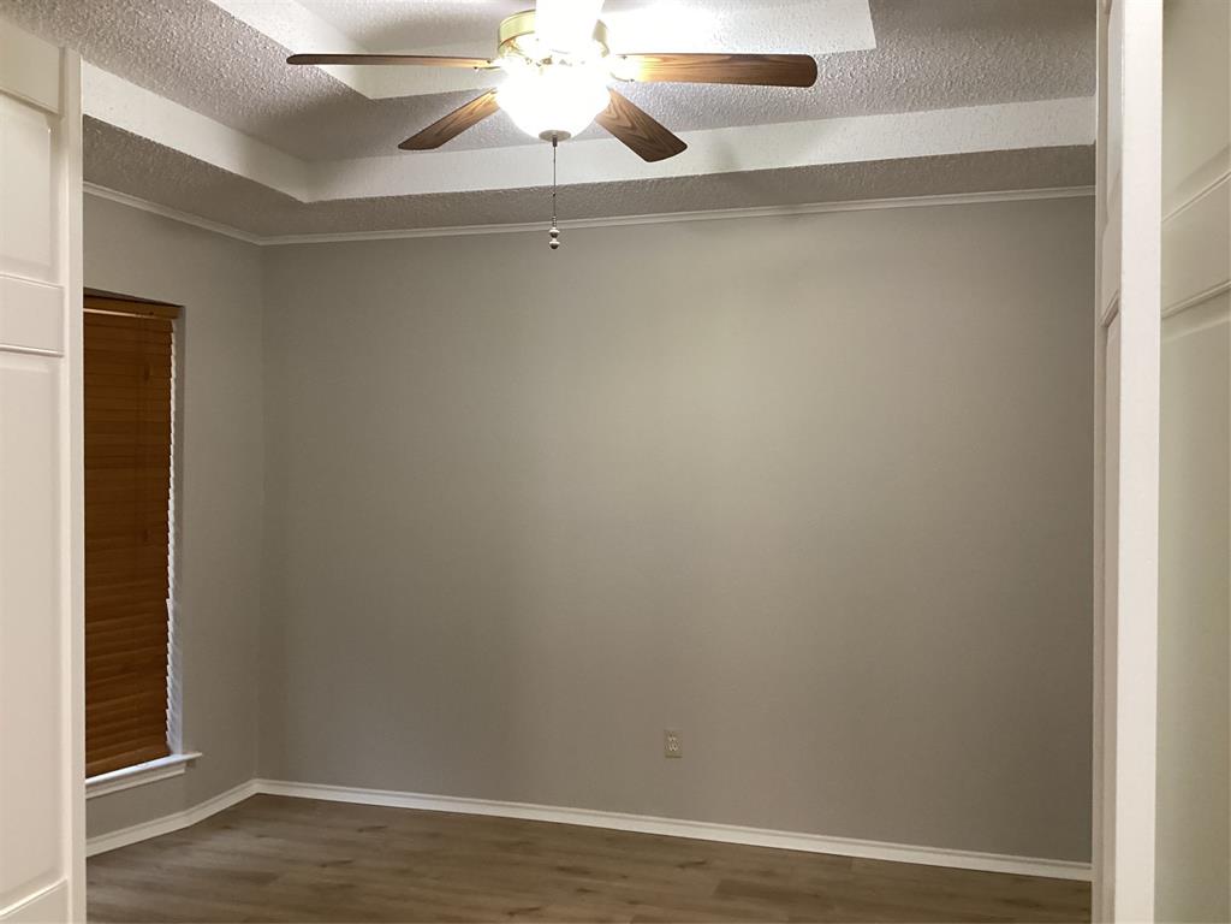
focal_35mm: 31
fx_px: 1102
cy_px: 462
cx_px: 616
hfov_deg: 58.4
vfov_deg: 45.4
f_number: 2.4
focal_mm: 3.3
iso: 250
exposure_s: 1/40
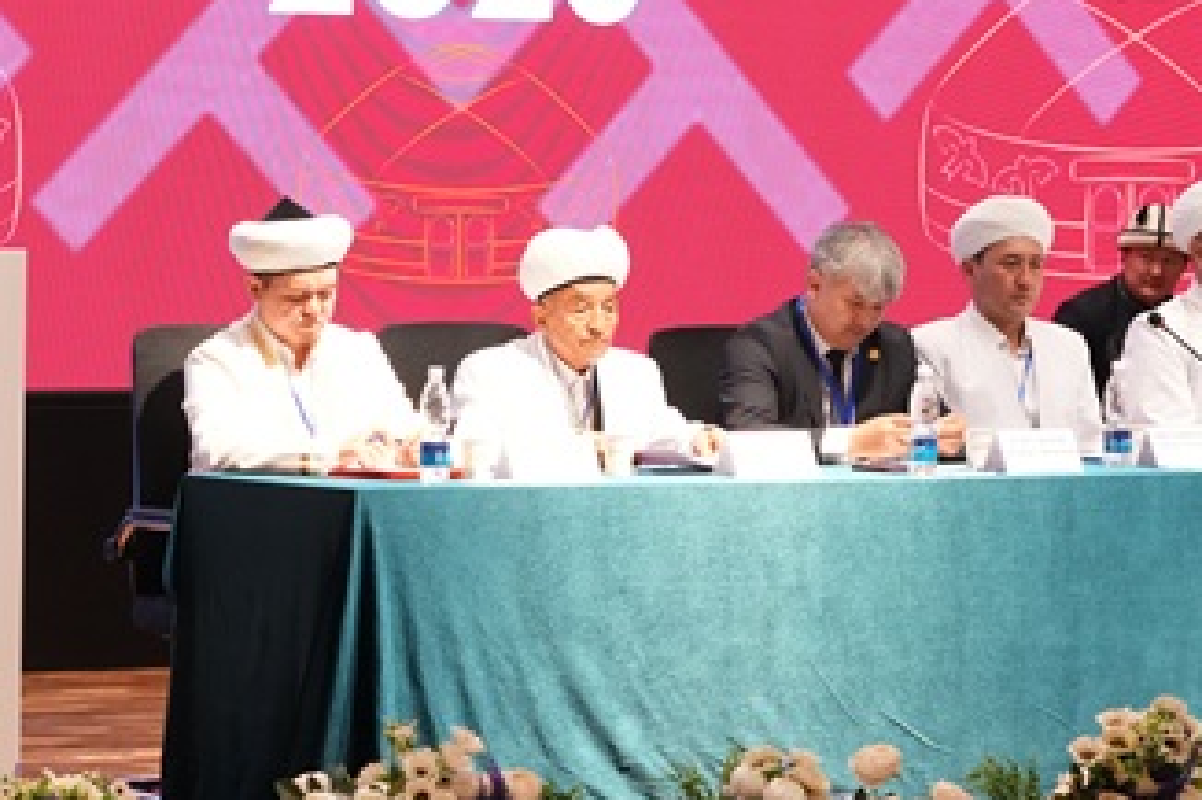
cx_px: 708
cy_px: 496
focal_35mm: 172
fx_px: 5740
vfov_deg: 8.0
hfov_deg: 12.0
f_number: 6.3
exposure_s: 1/50
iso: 3200
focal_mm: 70
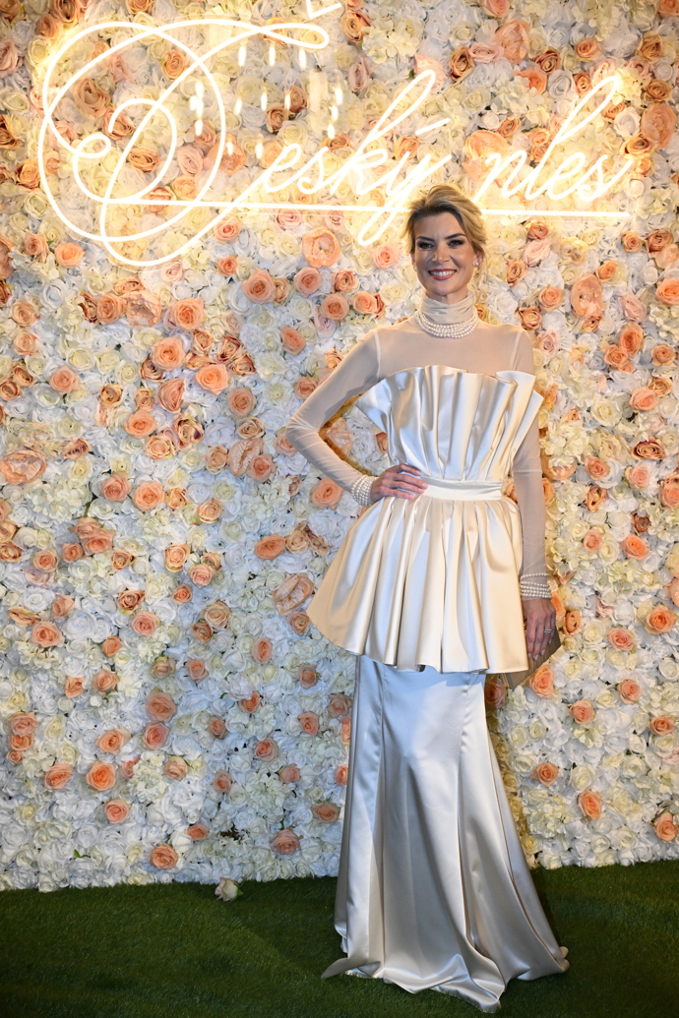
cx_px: 340
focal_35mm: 35
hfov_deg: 37.9
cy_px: 509
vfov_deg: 54.4
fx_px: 990
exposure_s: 1/250
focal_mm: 35
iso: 2500
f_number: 6.3
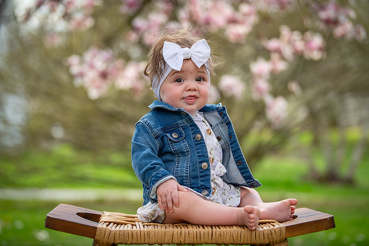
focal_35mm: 86
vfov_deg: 15.9
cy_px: 123
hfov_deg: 23.7
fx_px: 881
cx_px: 184
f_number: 2.8
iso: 320
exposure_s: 1/1250
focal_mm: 86
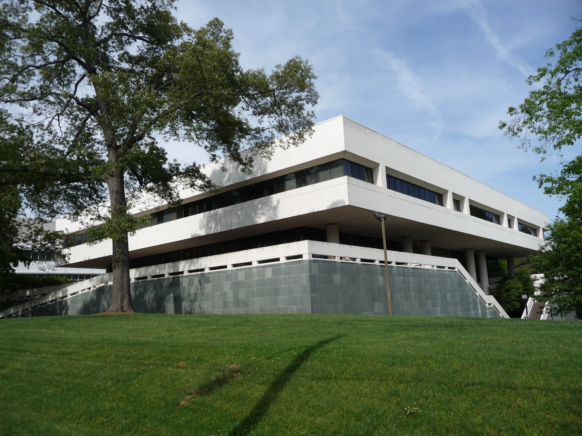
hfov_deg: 63.4
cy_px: 218
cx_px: 291
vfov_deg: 49.7
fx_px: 471
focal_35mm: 28
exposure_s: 1/200
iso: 100
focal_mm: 4.7
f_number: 8
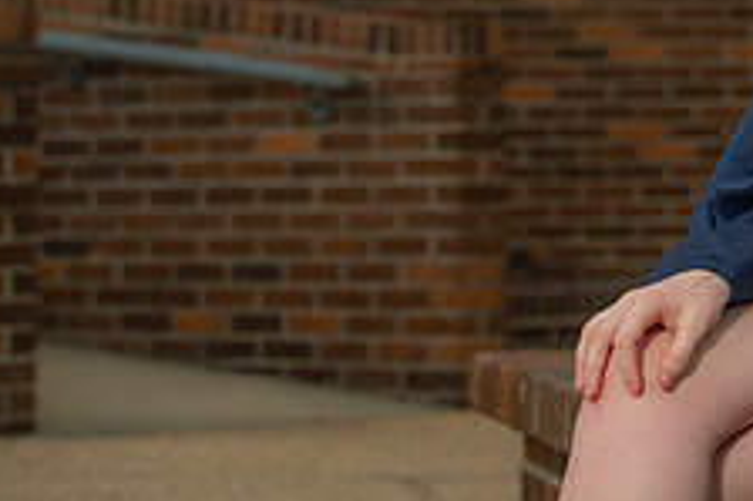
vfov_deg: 5.4
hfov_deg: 8.1
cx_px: 723
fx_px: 5309
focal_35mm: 254
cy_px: -77
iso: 80
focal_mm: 98
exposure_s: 1/250
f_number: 6.3
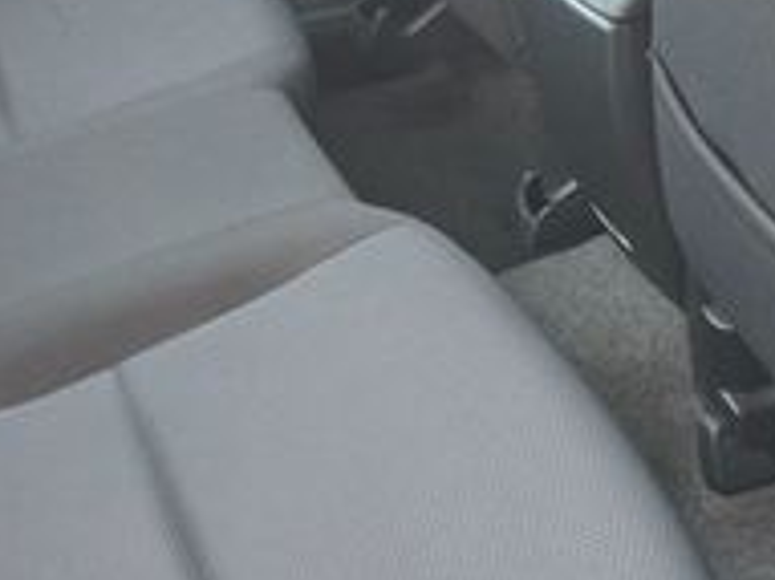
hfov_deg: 25.1
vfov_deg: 19.1
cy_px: 264
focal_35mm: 77
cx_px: 219
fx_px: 1723
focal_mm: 6.3
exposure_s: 1/120
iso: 640
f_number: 1.7
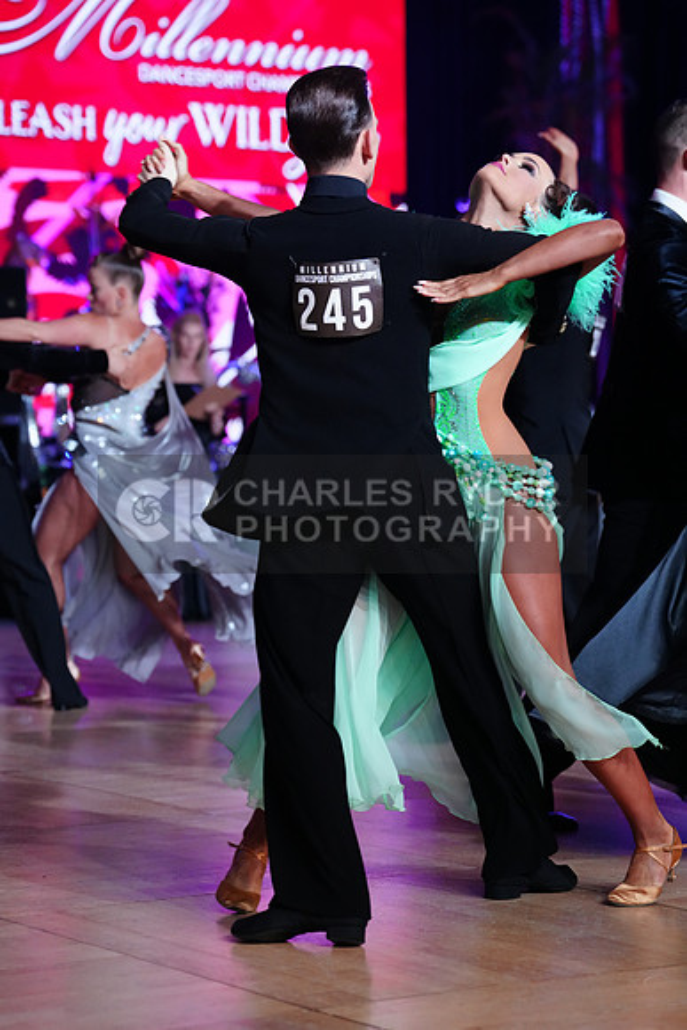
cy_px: 515
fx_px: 2861
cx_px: 344
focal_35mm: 100
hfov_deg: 13.7
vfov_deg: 20.4
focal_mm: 100
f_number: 4
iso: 4000
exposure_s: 1/400
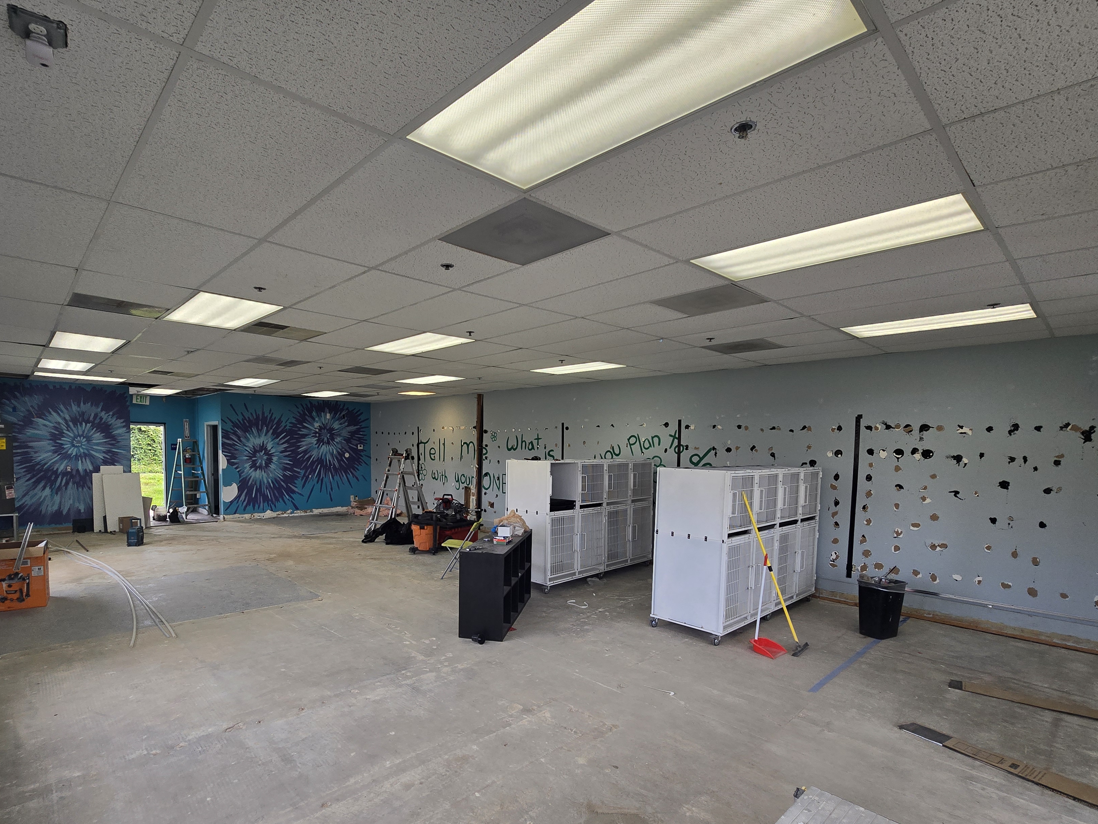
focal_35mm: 16
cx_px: 489
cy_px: 483
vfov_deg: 77.5
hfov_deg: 94.1
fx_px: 508
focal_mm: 2.2
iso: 50
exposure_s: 1/173
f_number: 2.2
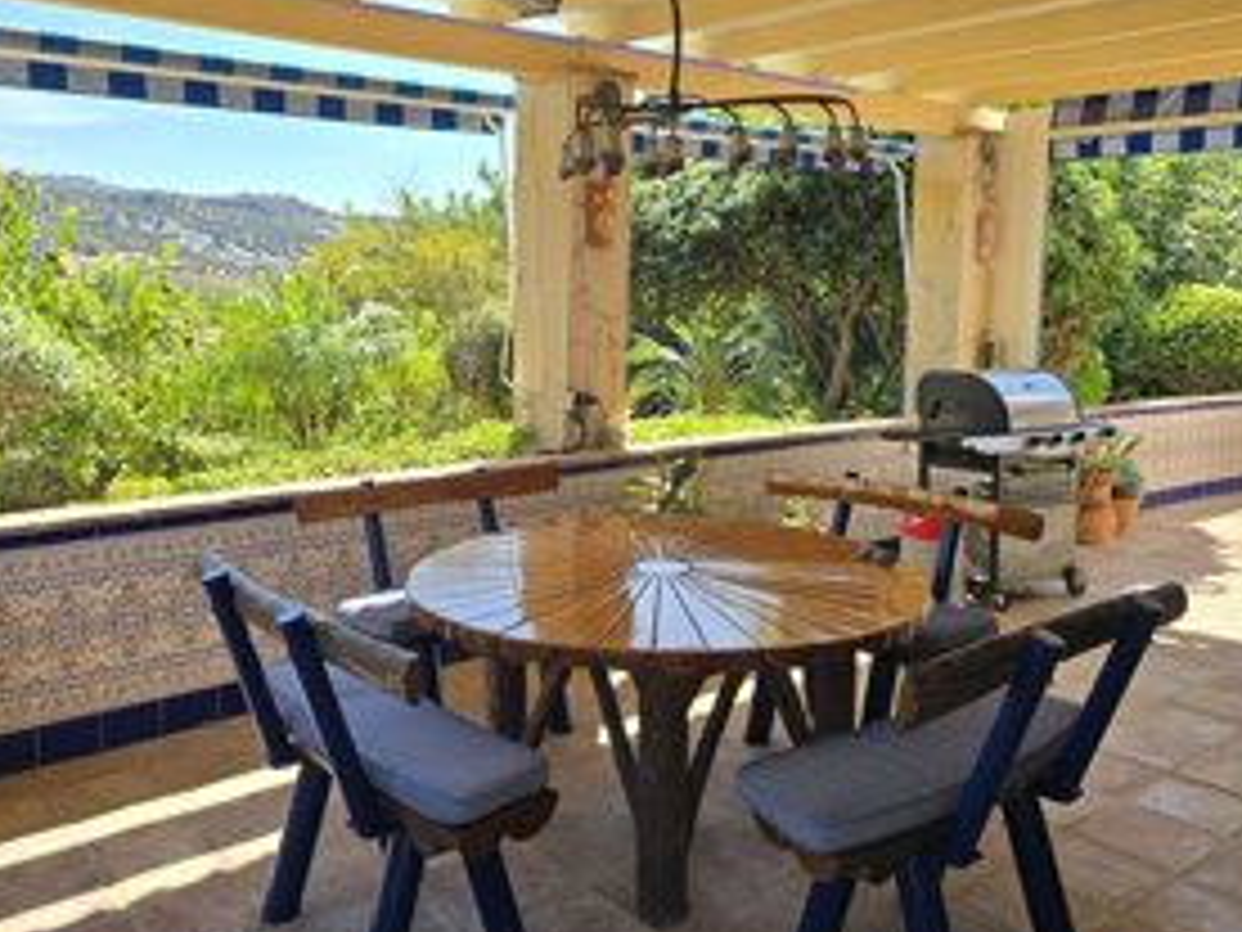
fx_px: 1076
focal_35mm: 30
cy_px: 383
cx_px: 580
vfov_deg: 46.6
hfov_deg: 59.9
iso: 12
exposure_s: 1/363
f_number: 1.7
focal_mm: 6.3
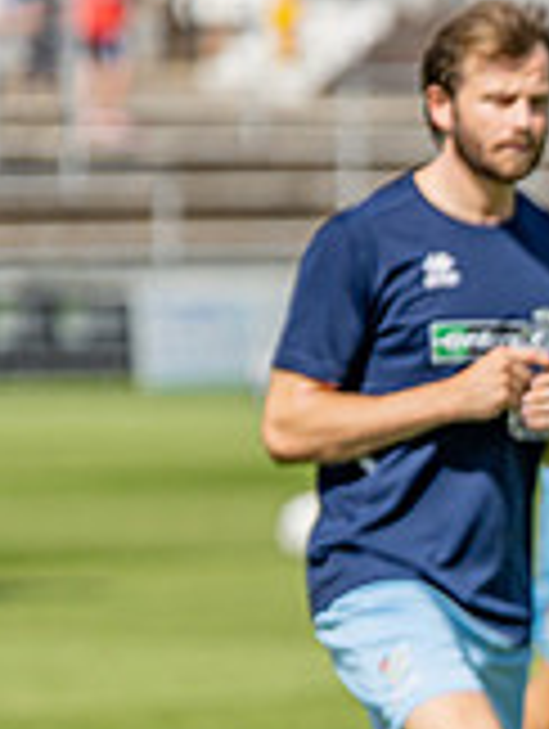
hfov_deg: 2.9
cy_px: 832
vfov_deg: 3.9
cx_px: 1213
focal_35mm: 508
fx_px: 10714
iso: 64
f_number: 1.6
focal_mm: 85
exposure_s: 1/6400
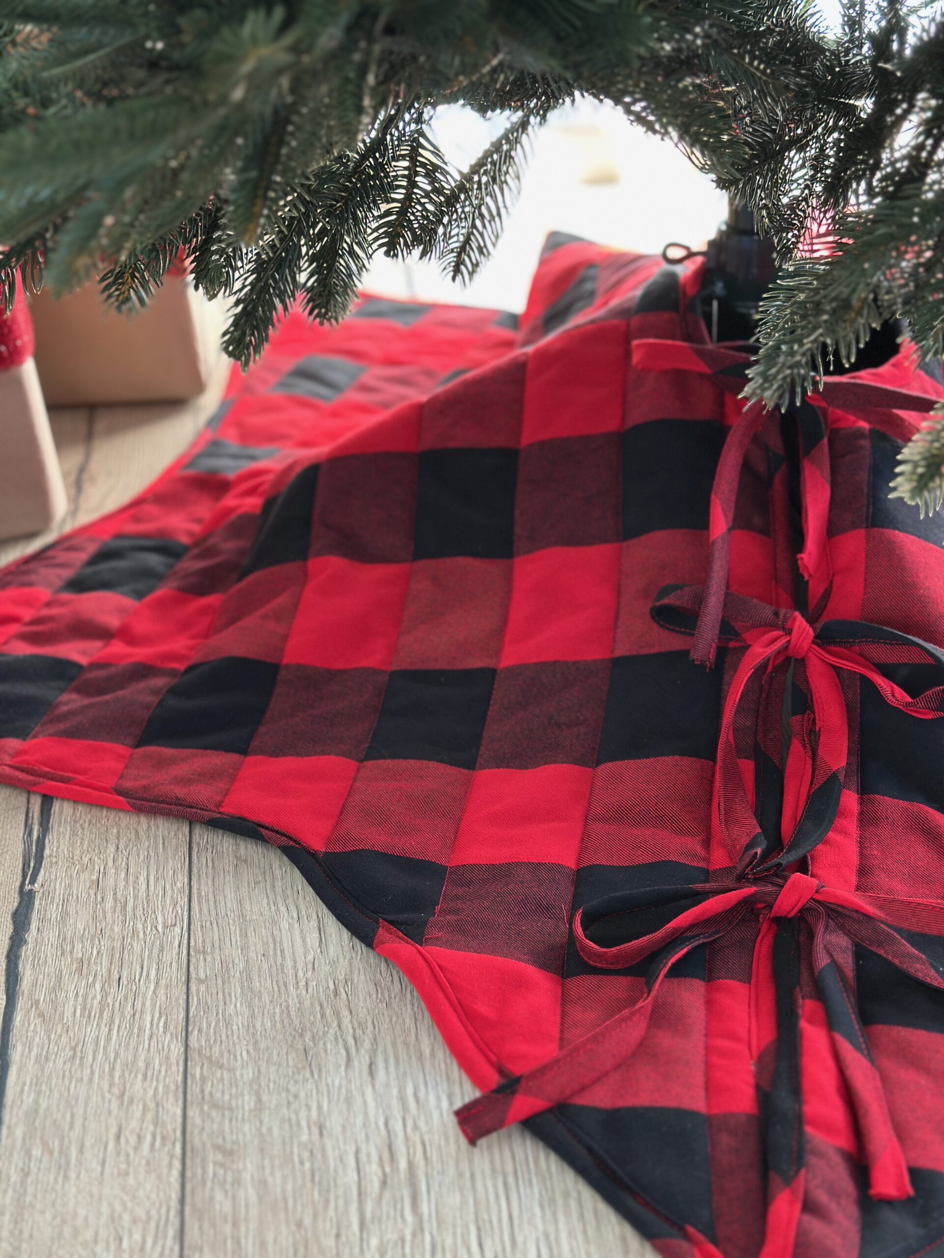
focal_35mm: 48
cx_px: 472
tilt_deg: -30.8
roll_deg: +4.0
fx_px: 1745
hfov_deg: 30.3
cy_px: 629
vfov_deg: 39.7
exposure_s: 1/60
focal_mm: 6.86
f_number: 1.78
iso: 200
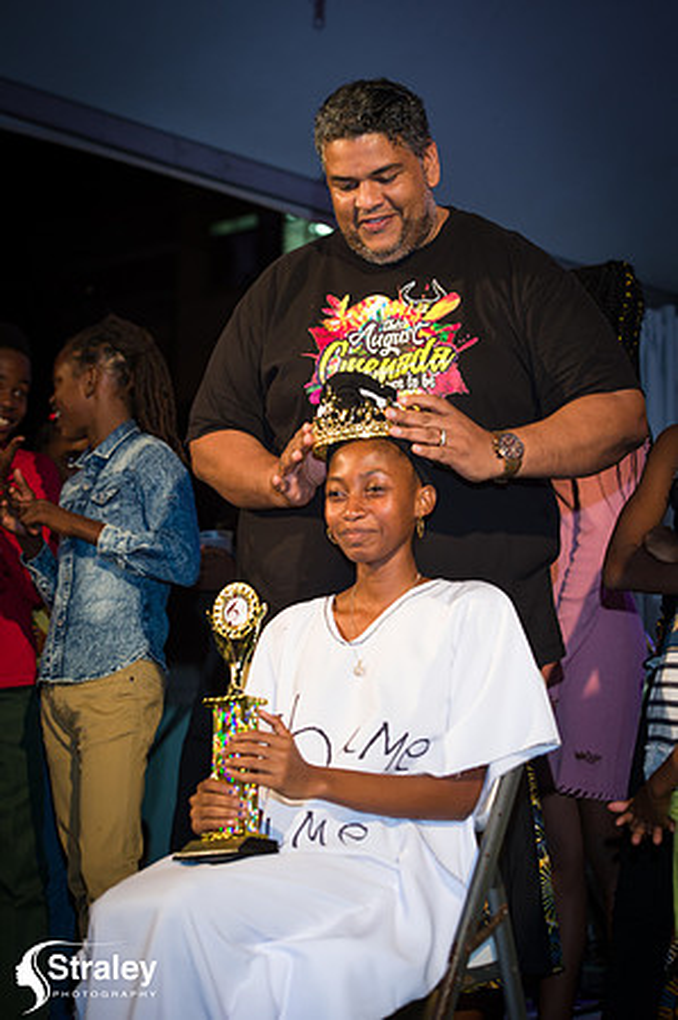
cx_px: 339
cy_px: 510
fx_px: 2208
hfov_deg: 17.5
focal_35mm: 78
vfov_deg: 26.0
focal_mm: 78
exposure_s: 1/160
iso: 1600
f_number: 5.6
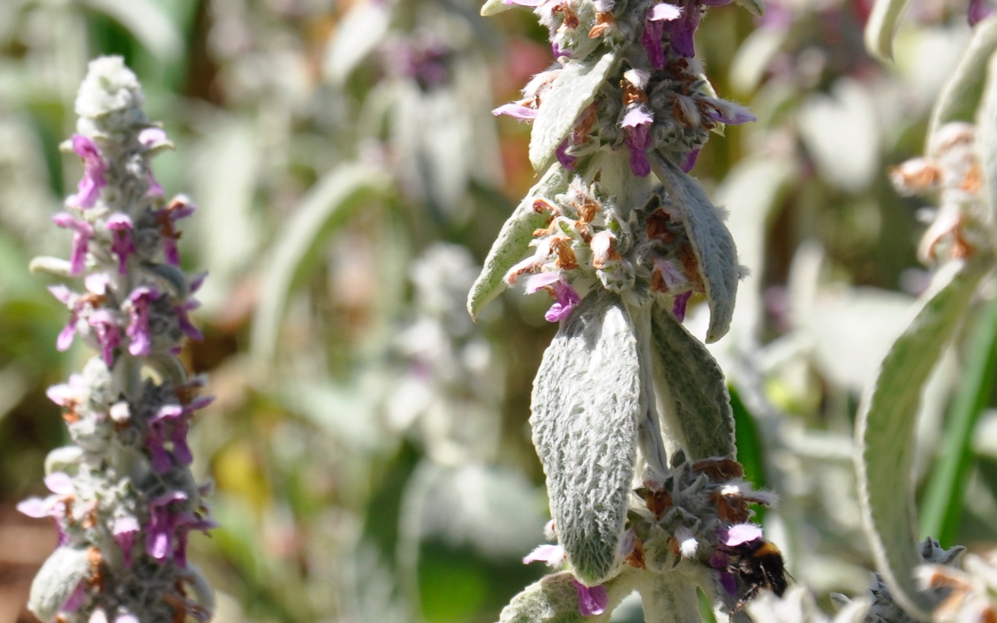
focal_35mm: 204
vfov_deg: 6.4
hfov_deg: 10.2
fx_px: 5543
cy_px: 26
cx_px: 119
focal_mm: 58
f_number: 8
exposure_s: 1/250
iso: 200
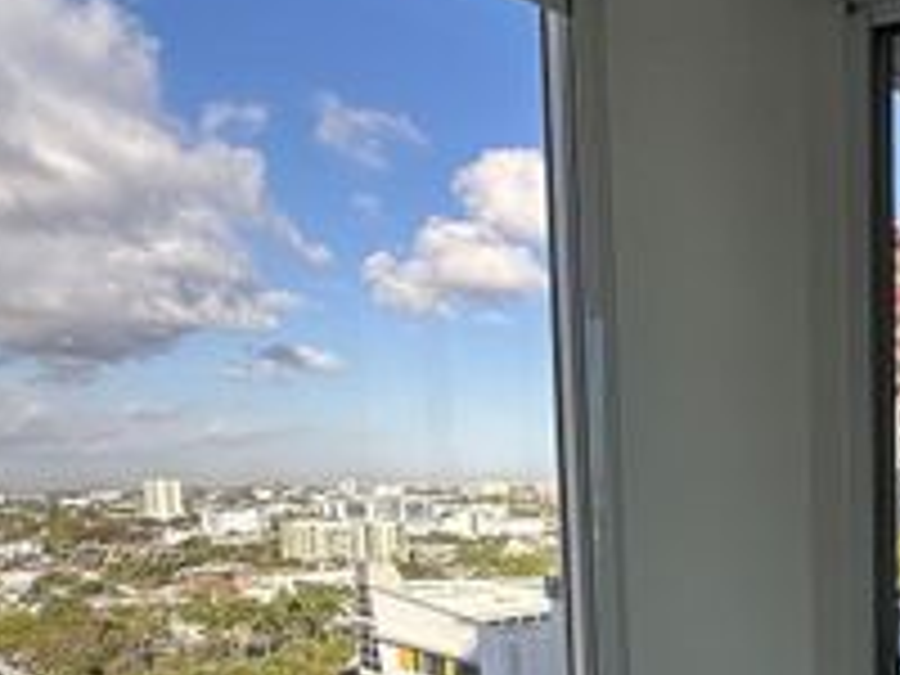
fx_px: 910
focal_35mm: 35
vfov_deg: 38.9
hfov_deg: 45.5
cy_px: 556
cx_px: 873
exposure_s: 1/138
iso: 40
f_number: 2.2
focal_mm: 2.22
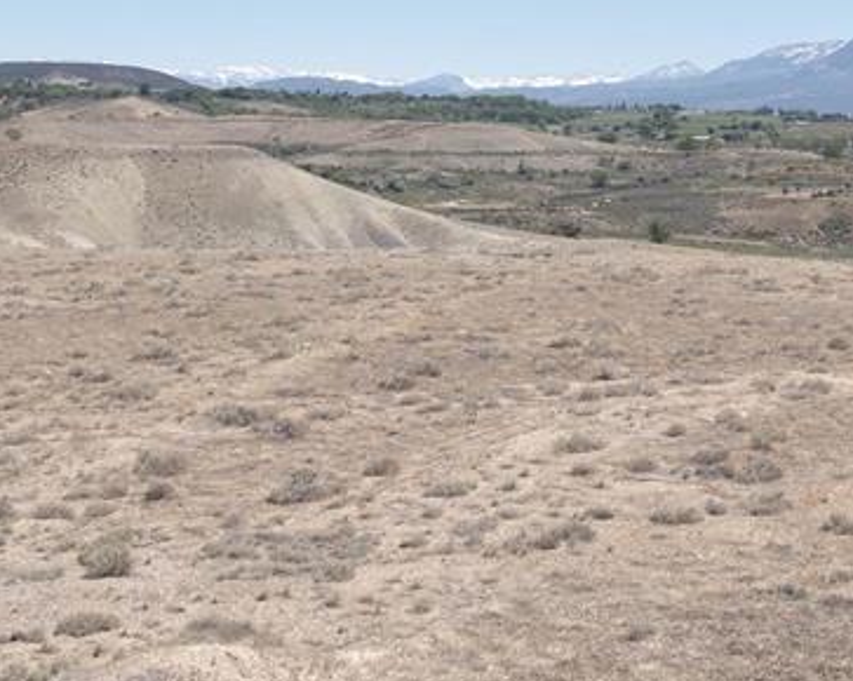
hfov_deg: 28.5
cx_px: 592
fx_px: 1665
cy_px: 54
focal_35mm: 66
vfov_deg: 22.5
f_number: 2.8
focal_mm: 12.29
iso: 100
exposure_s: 1/50
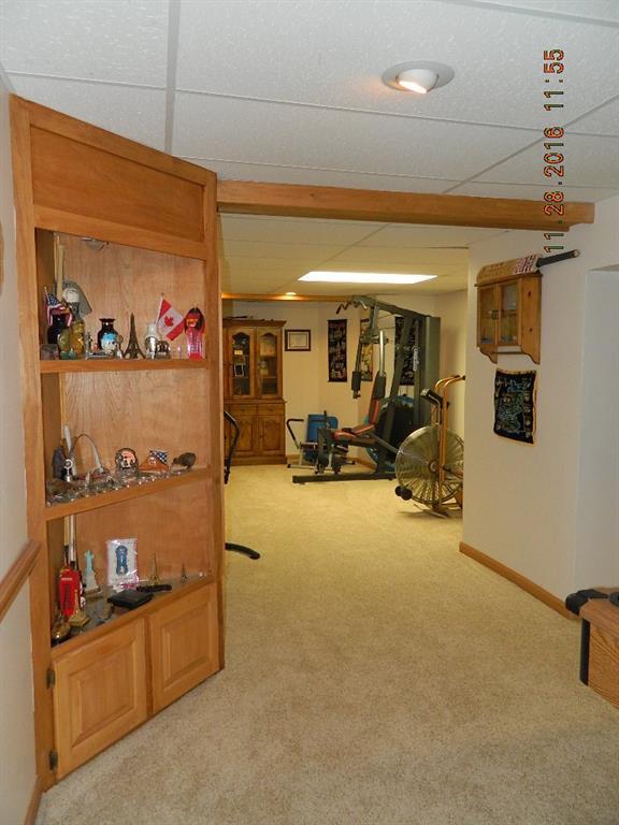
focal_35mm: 25
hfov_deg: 54.9
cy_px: 412
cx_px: 310
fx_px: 596
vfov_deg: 69.4
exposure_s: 1/30
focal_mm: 4.5
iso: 200
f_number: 3.1
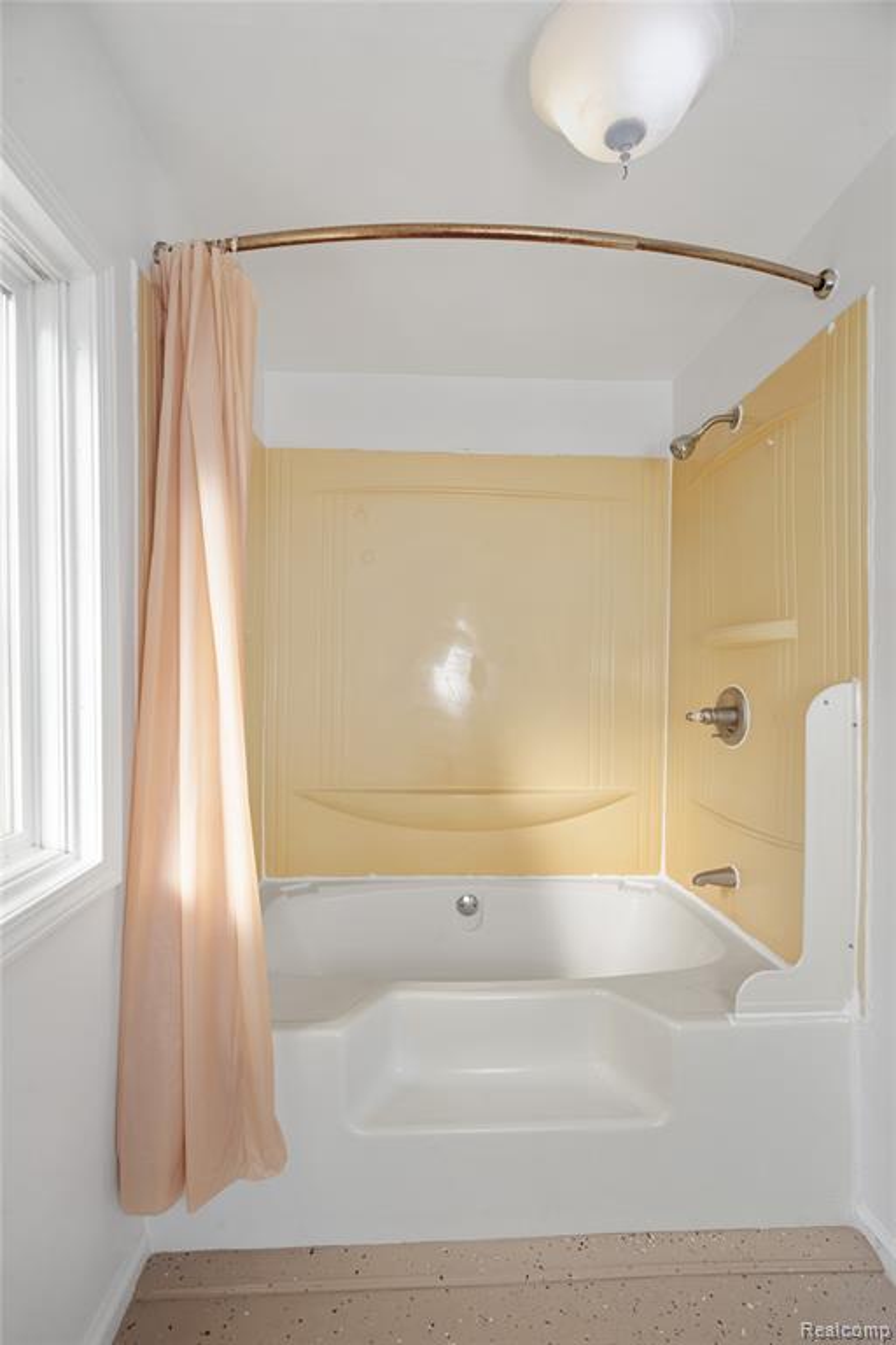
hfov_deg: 70.4
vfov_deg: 93.3
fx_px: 635
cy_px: 672
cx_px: 448
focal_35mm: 17
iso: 320
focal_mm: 17
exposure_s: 1/20
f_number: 9
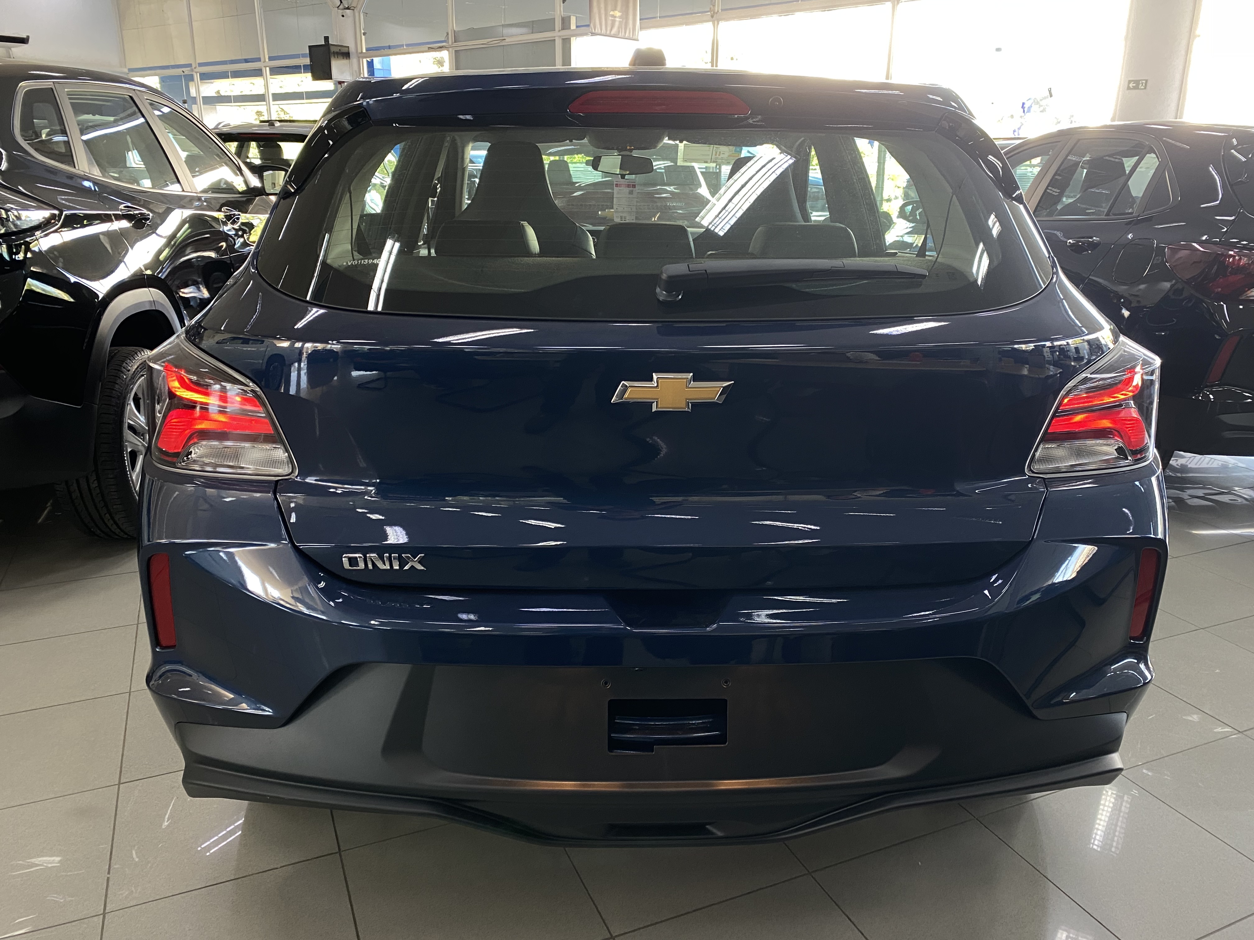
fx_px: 942
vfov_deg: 53.1
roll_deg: -0.2
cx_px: 627
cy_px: 470
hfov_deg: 67.3
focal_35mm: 26
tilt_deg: -17.4
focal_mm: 4.25
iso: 200
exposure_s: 1/60
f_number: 1.8
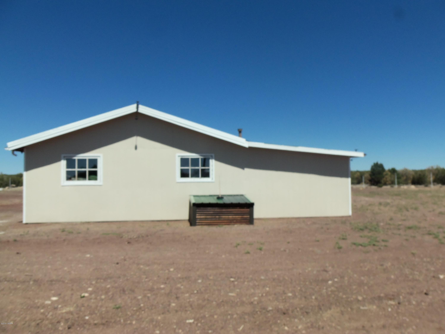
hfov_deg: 61.7
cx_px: 222
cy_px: 167
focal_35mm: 29
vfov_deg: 48.2
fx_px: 373
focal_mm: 5.2
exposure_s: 1/320
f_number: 8.6
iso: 80
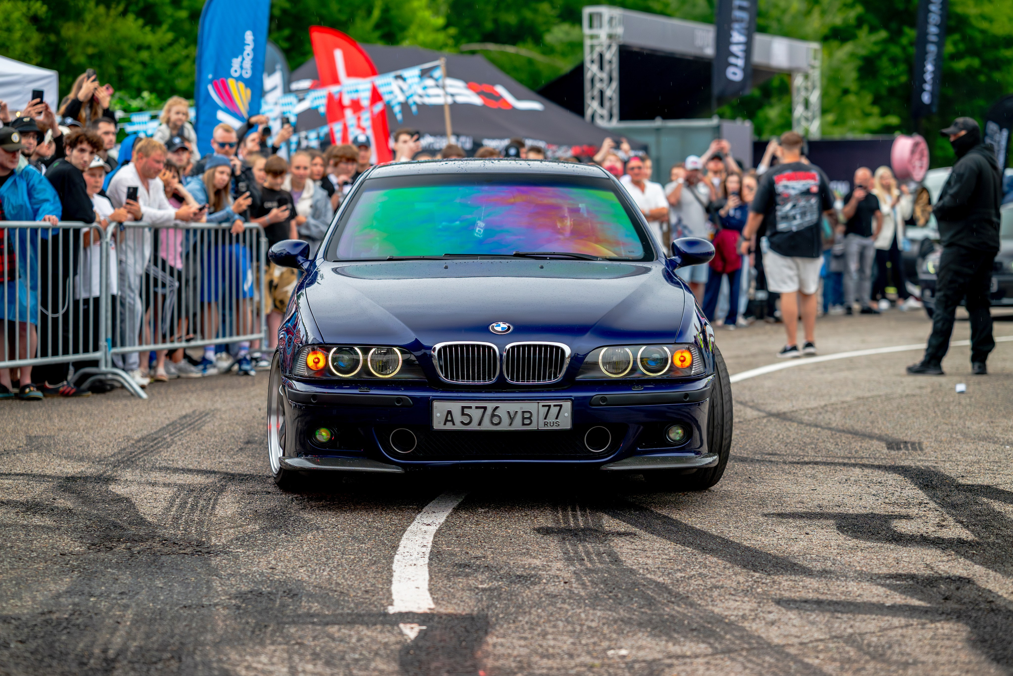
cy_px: 338
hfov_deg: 23.9
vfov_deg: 16.1
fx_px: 2393
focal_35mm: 85
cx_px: 506
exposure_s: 1/250
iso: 800
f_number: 2.5
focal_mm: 85
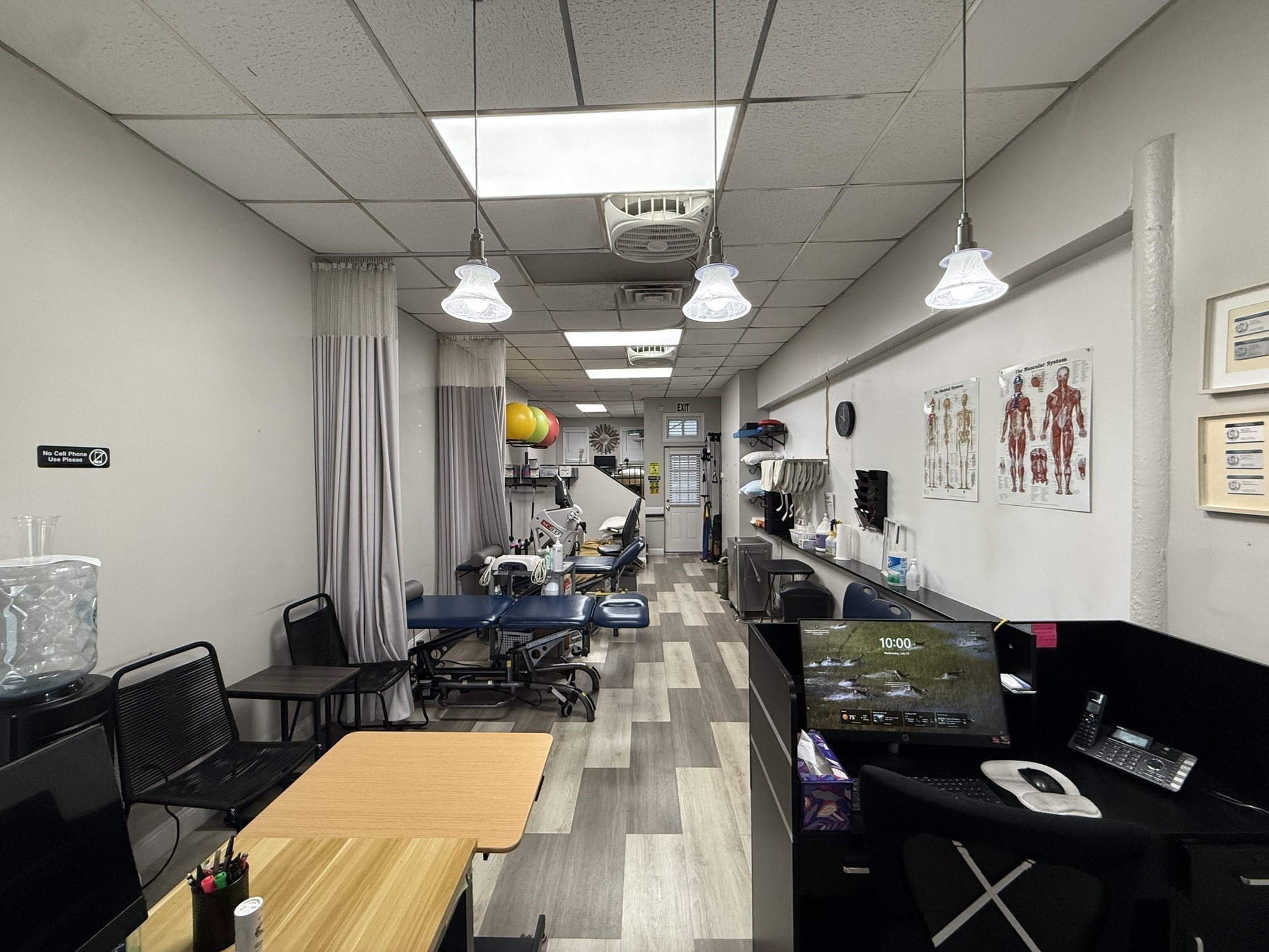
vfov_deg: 85.7
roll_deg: +0.6
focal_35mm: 14
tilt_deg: -1.3
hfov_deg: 102.1
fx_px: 513
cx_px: 634
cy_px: 476
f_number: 2.2
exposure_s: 1/120
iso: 320
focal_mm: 2.22
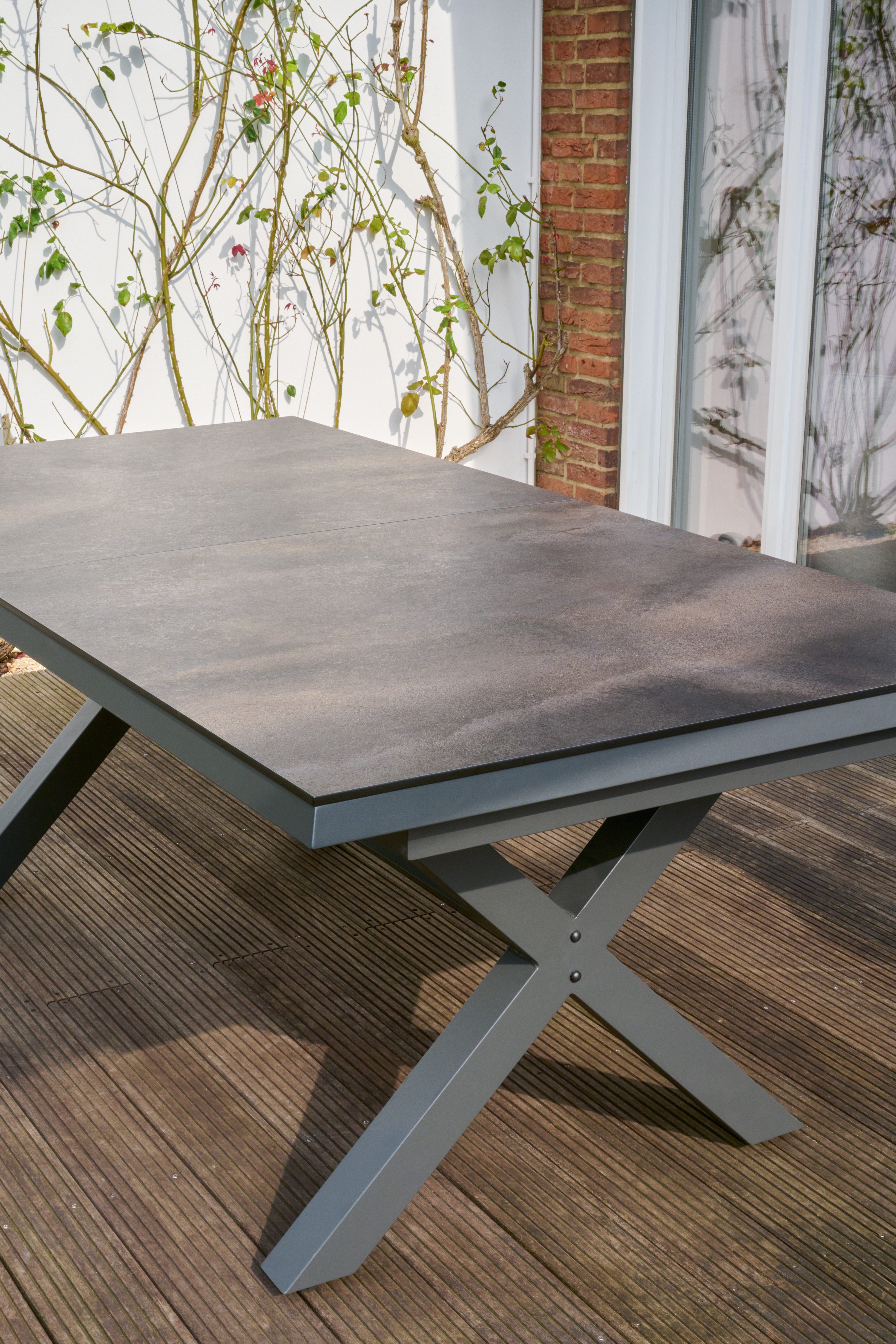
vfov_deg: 40.3
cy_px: 763
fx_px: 1829
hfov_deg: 27.5
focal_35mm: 49
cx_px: 403
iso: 160
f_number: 22
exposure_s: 1/60
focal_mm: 43
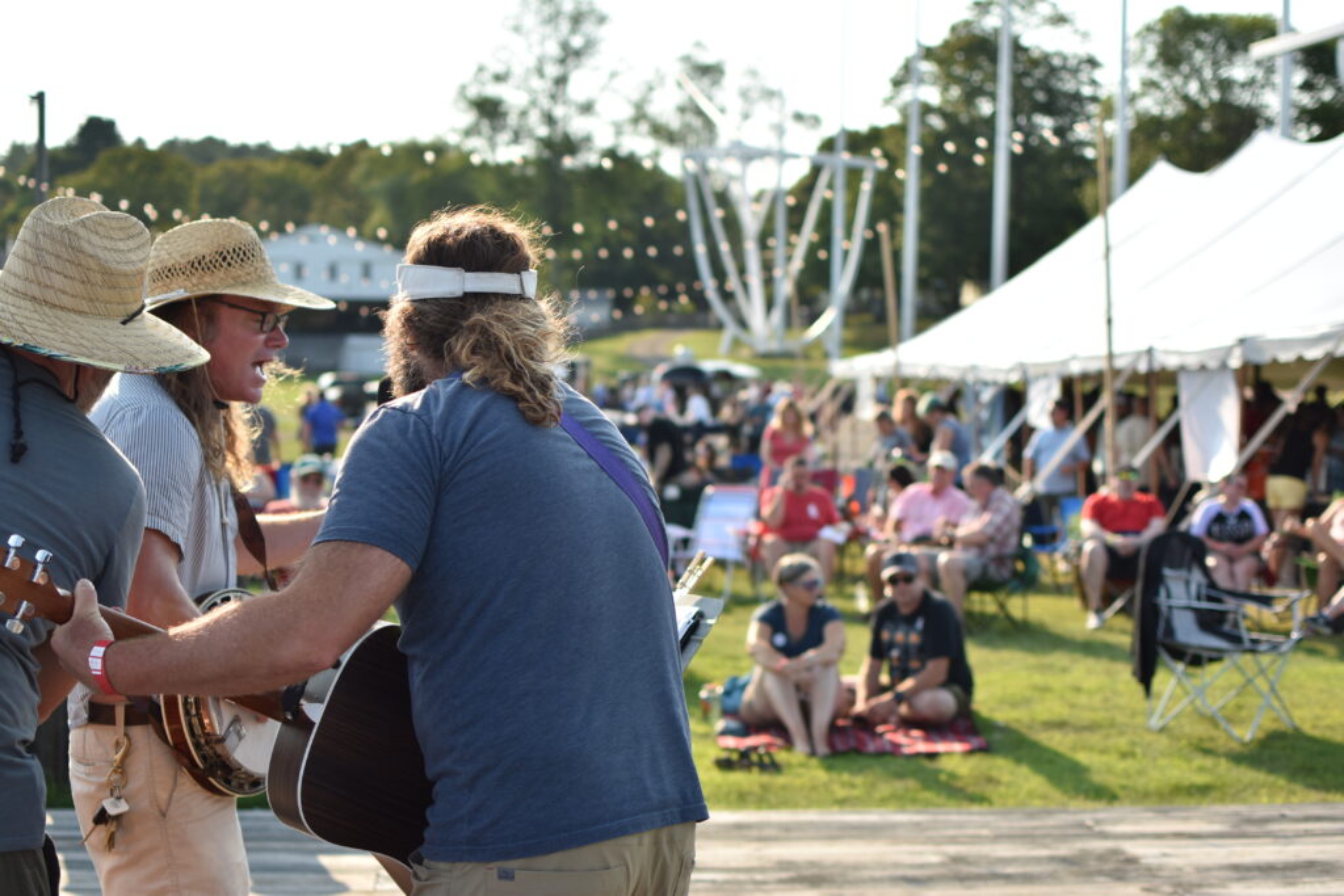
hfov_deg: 37.8
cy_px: 448
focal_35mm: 52
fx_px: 1960
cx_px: 672
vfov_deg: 25.8
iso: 160
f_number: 2.2
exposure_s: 1/1000
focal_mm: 35
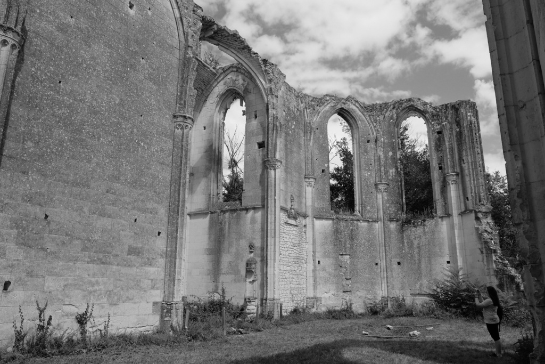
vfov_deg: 47.9
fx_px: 409
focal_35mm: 27
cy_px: 182
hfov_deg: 67.4
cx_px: 272
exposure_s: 1/400
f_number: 9
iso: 400
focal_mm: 18
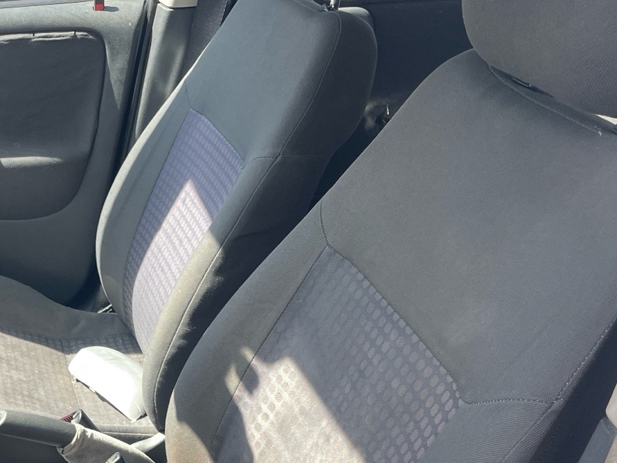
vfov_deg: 25.4
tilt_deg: -30.8
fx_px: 999
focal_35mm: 56
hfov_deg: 32.7
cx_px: 66
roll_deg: -0.5
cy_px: 403
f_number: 1.6
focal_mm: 4.2
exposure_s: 1/254
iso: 32
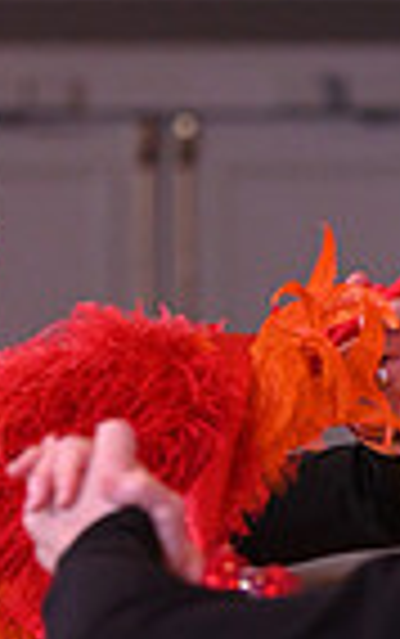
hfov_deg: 1.9
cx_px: -276
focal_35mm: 709
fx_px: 12341
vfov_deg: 2.9
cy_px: 1125
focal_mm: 170
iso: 2500
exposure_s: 1/200
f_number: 6.3
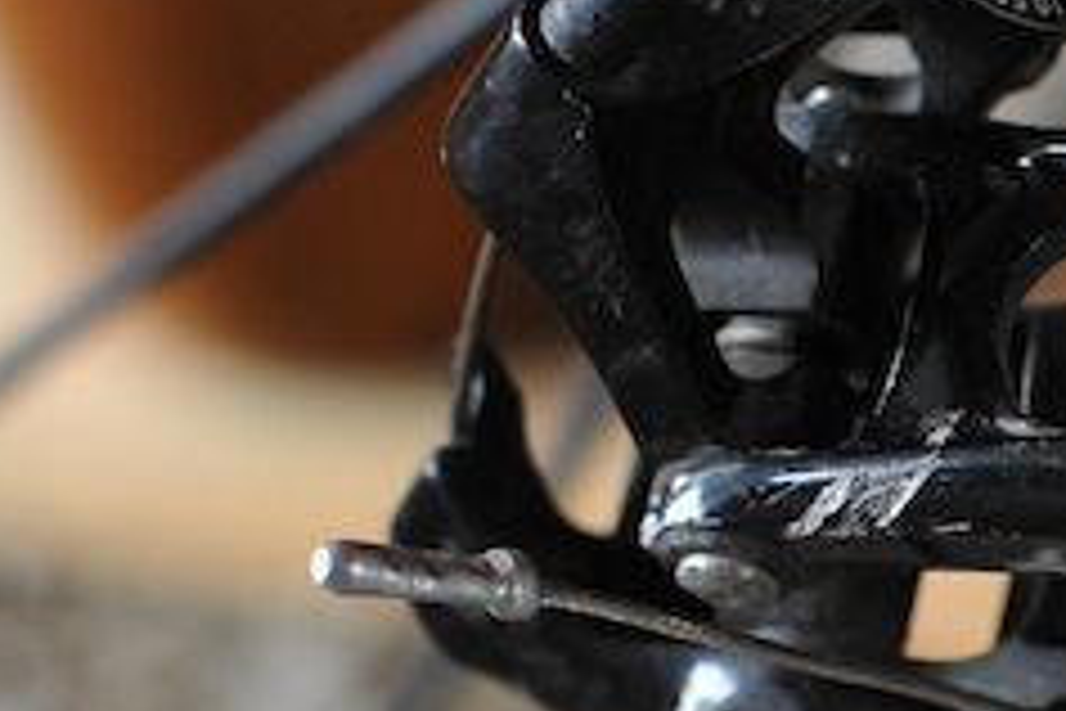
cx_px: 1601
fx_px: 6395
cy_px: 713
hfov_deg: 9.3
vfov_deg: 6.3
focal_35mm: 216
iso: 1250
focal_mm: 50
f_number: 3.5
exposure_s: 1/125
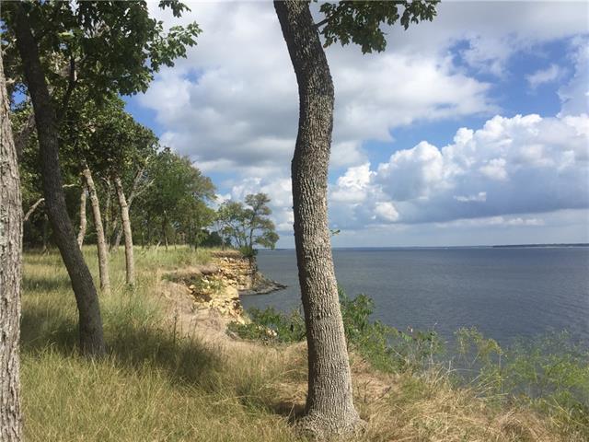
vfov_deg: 48.2
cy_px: 221
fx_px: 493
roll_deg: +0.0
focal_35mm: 29
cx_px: 294
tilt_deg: +4.1
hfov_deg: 61.7
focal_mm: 4.15
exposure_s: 1/2825
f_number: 2.2
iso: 32
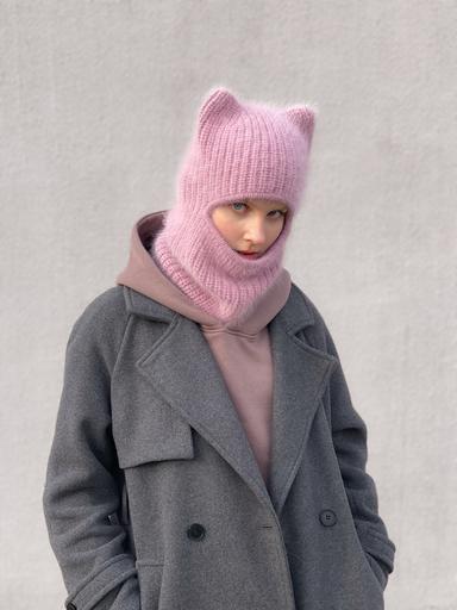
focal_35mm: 64
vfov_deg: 30.3
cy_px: 305
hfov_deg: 22.9
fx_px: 1127
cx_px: 228
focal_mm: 7.5
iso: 20
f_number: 2.2
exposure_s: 1/123
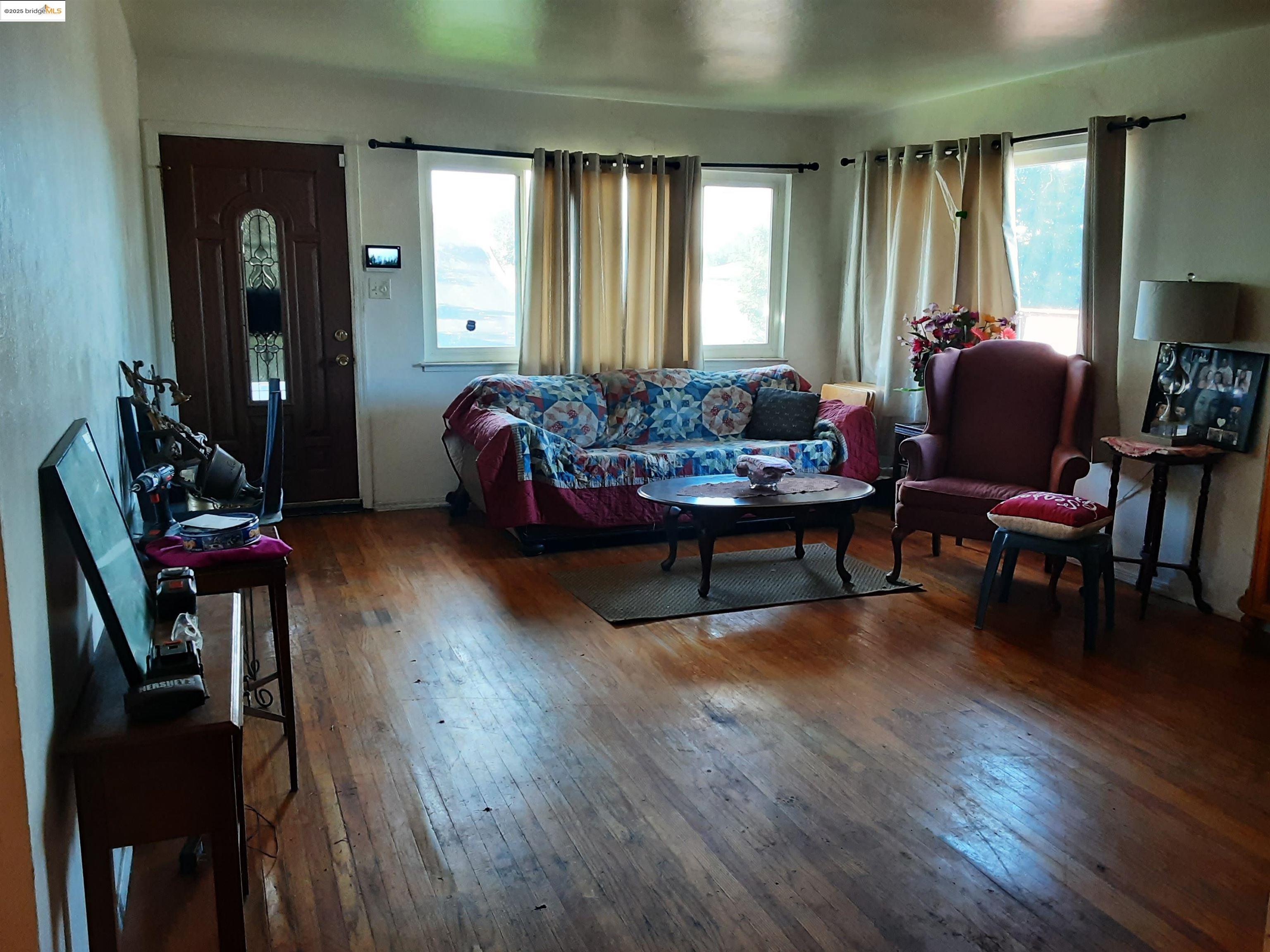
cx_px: 635
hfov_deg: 65.3
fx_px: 991
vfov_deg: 51.4
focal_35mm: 27
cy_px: 476
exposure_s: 1/30
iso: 125
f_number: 1.9
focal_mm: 2.91
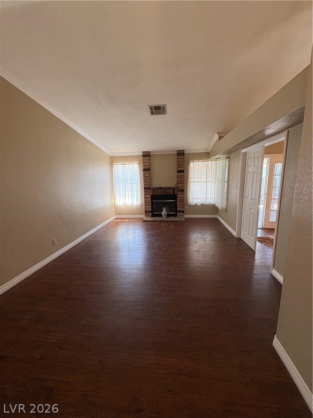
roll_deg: +2.0
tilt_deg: -8.6
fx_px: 169
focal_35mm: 14
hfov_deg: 85.7
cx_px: 156
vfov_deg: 102.1
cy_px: 209
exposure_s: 1/120
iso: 160
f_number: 2.2
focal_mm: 2.22
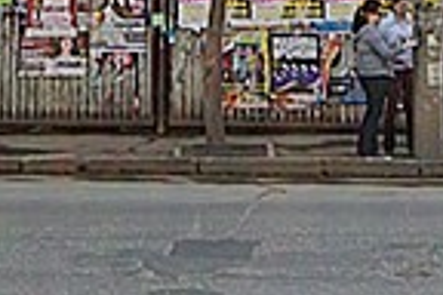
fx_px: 1796
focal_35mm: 146
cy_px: -356
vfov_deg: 8.7
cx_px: 231
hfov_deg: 14.1
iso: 100
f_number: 8
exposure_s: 1/125
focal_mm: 20
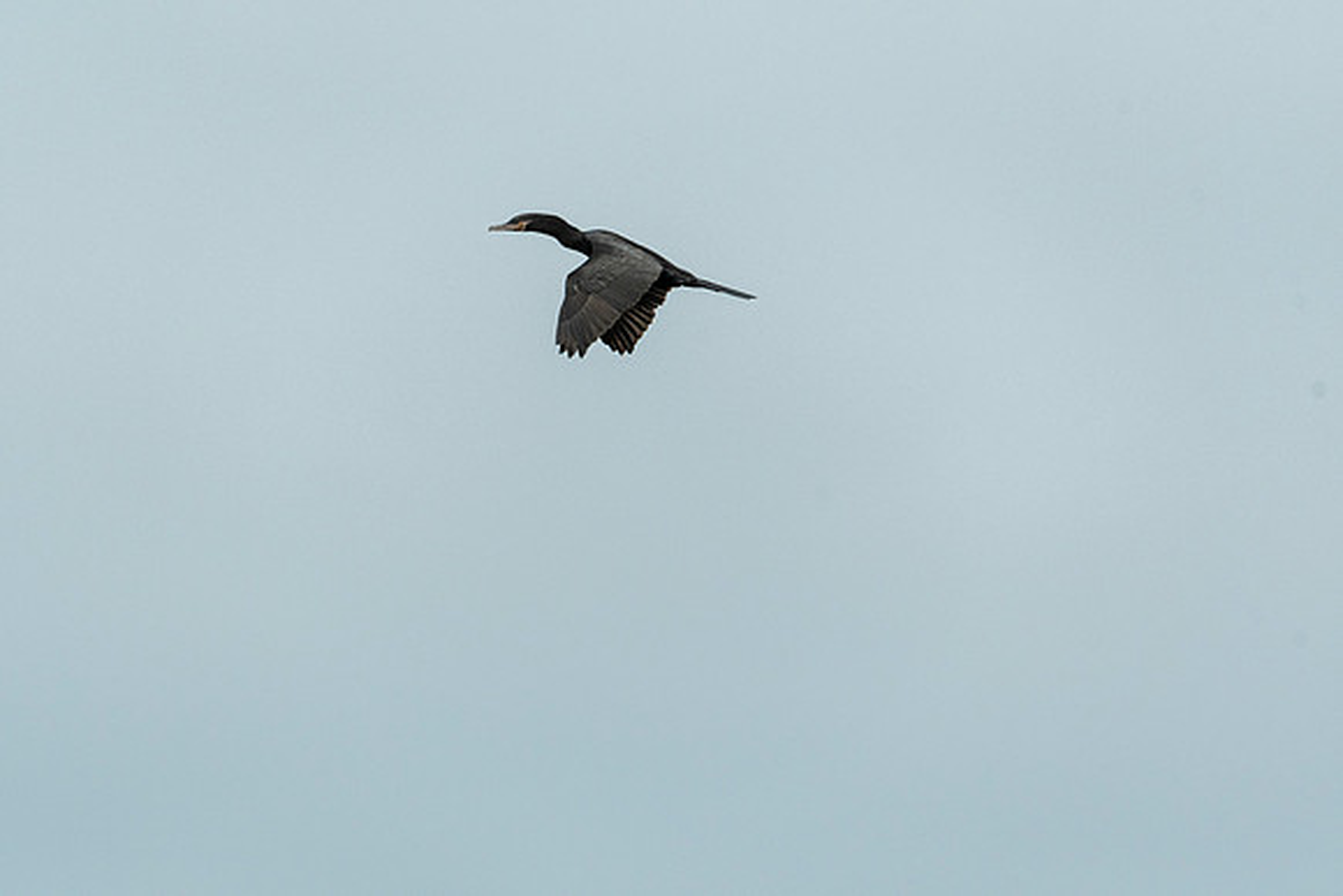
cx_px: 672
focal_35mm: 900
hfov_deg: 2.3
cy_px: 448
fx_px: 33581
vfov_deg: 1.5
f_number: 8
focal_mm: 600
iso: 640
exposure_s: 1/1000
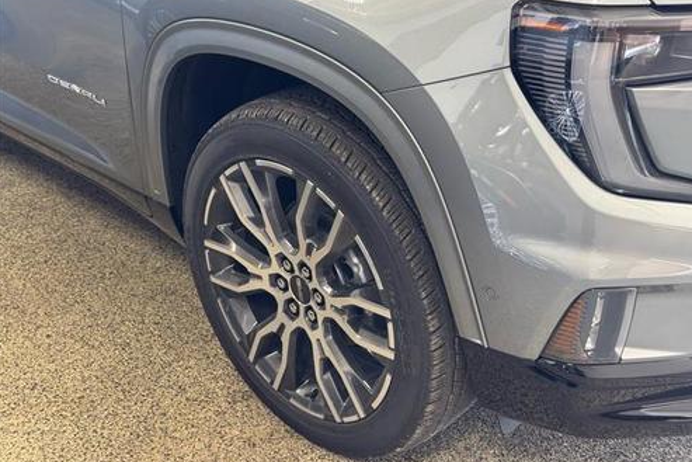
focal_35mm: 51
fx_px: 981
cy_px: 229
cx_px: 350
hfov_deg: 38.9
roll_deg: +2.9
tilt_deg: -29.8
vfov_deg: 26.5
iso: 160
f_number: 1.78
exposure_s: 1/60
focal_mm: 6.76
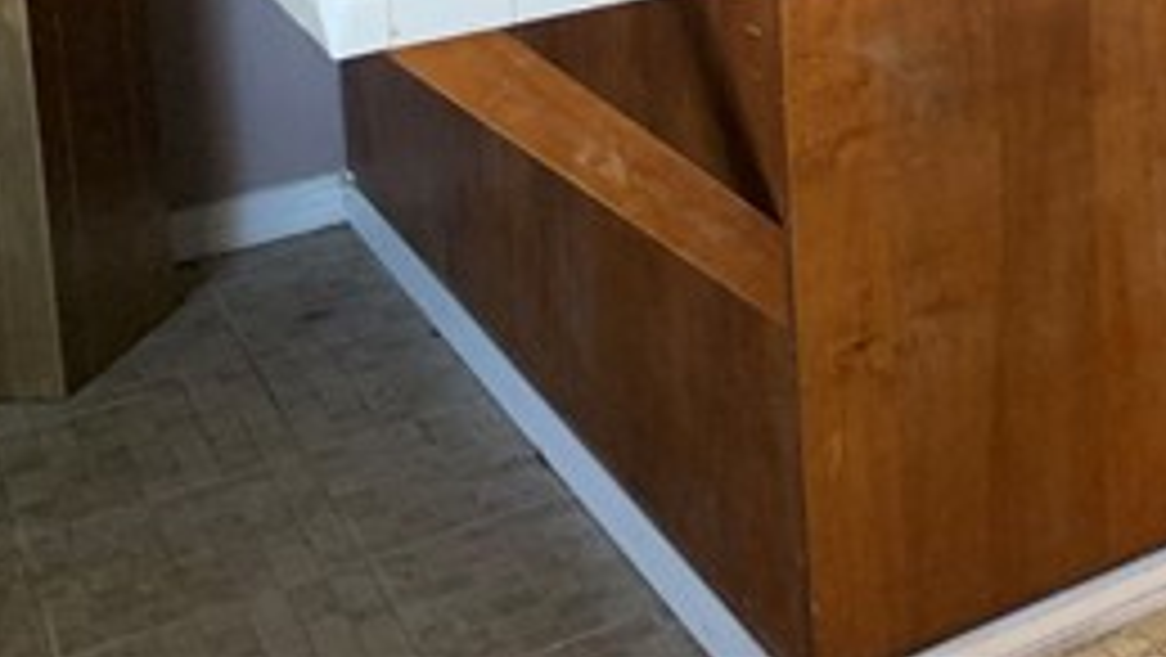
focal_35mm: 70
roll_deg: +0.8
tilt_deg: -5.9
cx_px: 1337
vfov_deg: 15.5
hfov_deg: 27.2
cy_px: -418
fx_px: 2165
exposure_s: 1/60
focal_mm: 4.25
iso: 250
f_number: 1.8
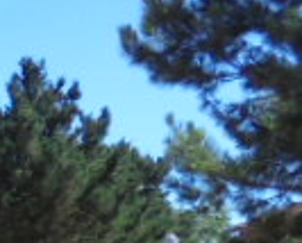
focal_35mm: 122
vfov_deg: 12.3
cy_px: 318
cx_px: -311
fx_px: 1093
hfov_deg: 13.4
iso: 100
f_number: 3.5
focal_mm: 4.6
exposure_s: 1/800
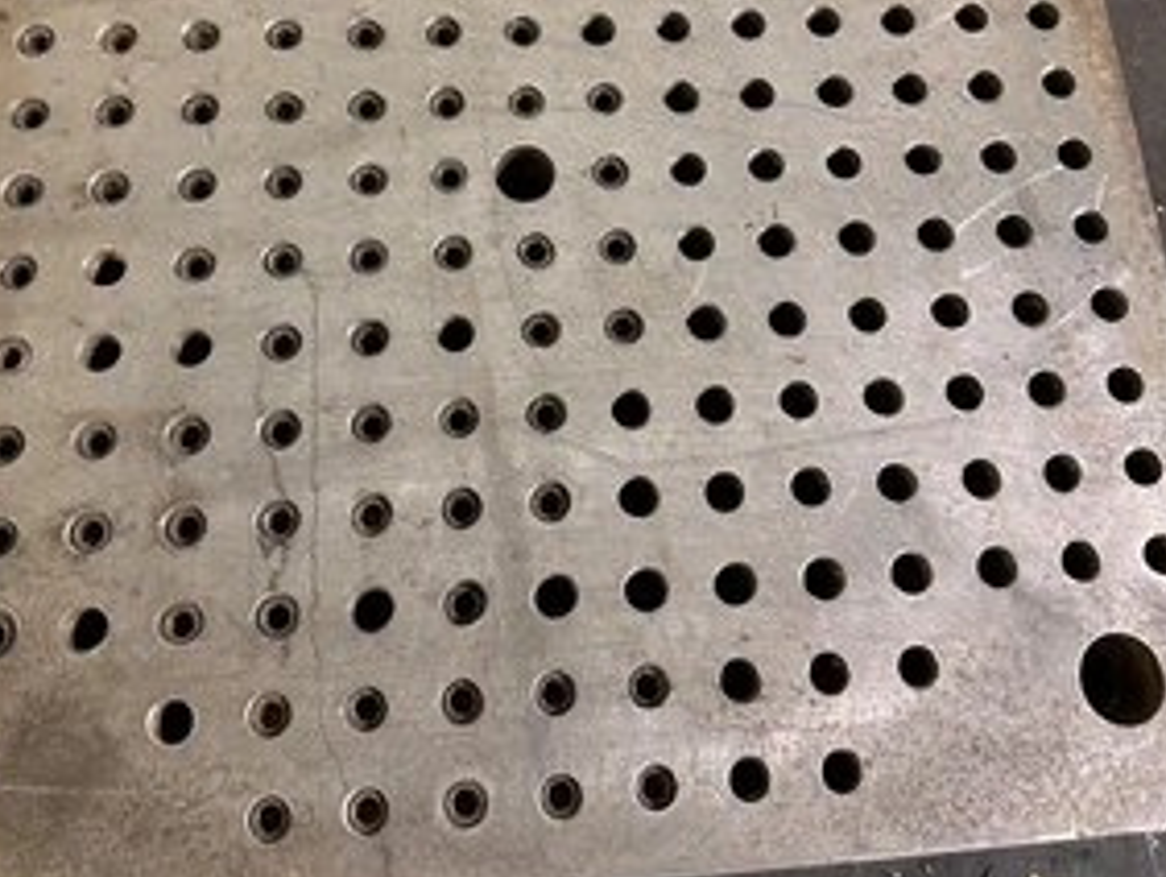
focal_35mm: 34
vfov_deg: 40.7
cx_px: 571
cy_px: 228
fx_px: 1146
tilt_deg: -70.2
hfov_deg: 53.9
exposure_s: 1/40
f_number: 1.78
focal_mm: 6.86
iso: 640
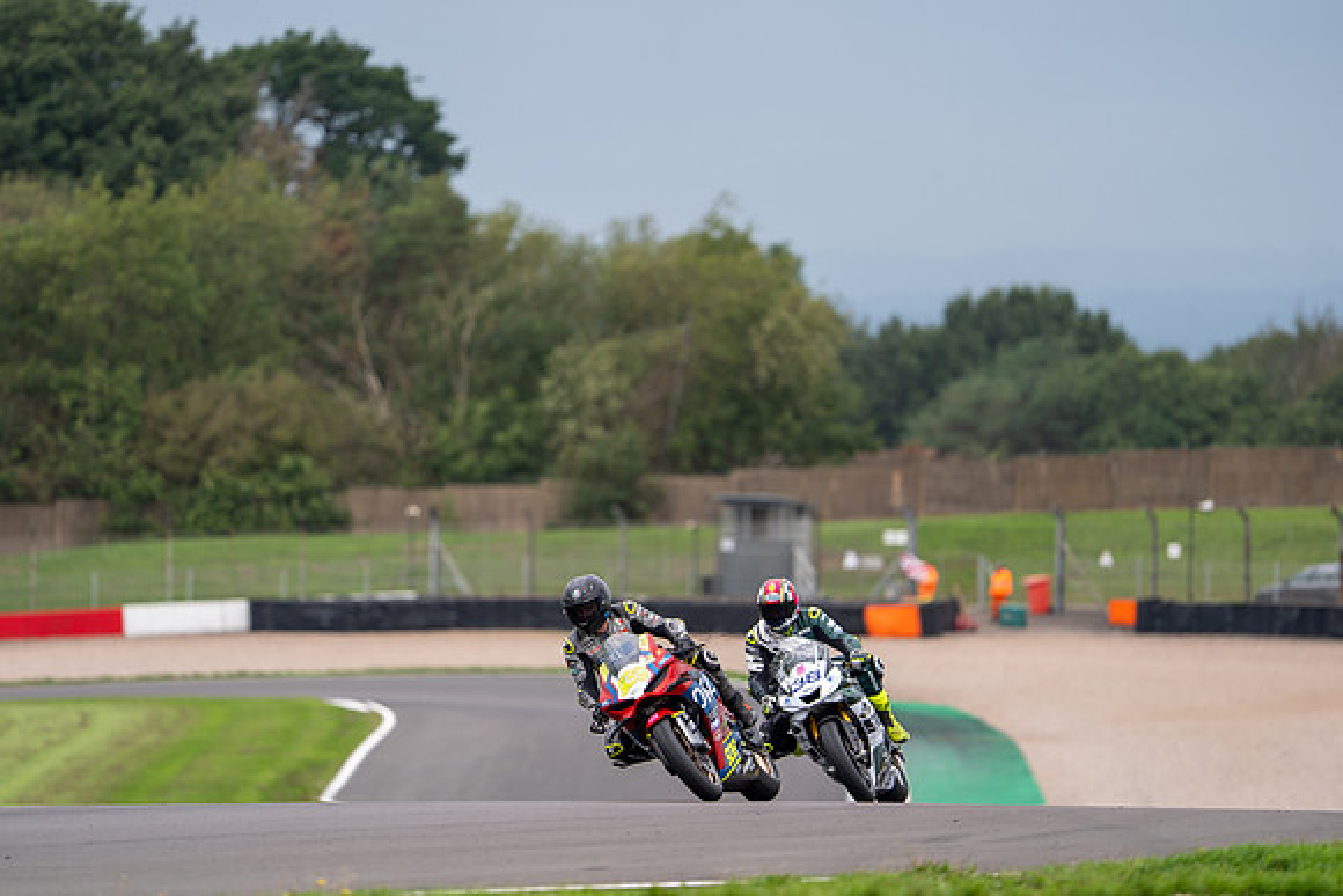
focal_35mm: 400
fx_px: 14925
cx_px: 672
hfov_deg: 5.2
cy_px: 448
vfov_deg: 3.4
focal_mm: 400
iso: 125
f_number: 4.5
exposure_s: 1/400
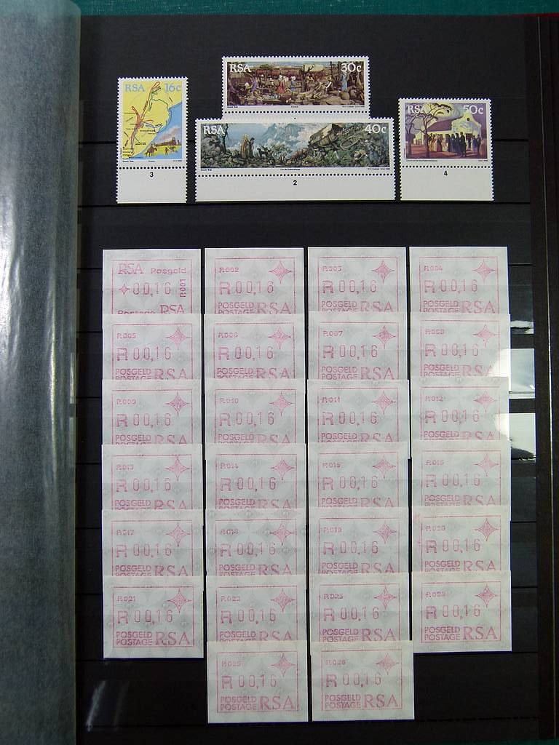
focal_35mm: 34
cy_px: 372
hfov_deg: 41.8
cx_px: 280
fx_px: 732
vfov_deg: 54.0
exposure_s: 1/125
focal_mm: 6.1
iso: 100
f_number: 4
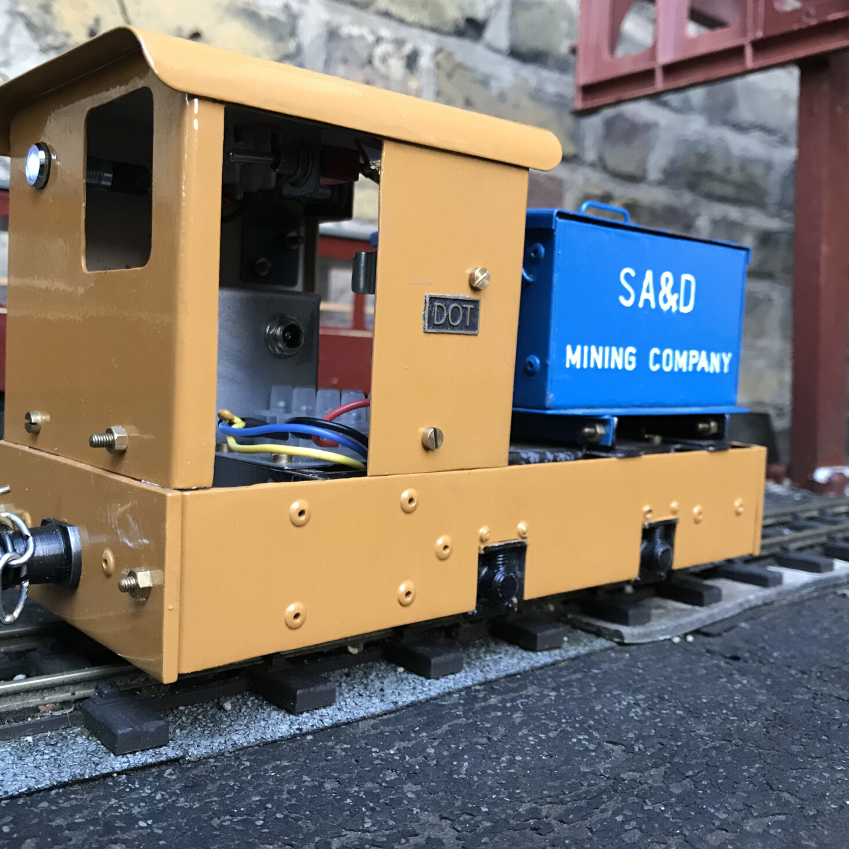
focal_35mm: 34
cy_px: 416
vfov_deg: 48.4
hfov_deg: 48.4
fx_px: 943
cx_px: 391
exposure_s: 1/17
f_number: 1.8
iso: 64
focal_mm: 3.99
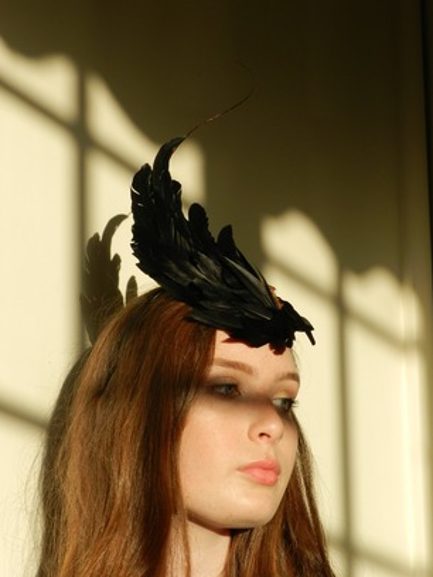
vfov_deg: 23.8
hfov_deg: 18.0
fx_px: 1368
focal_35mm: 82
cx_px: 201
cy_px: 290
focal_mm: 13.5
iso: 160
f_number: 4.8
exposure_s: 1/400
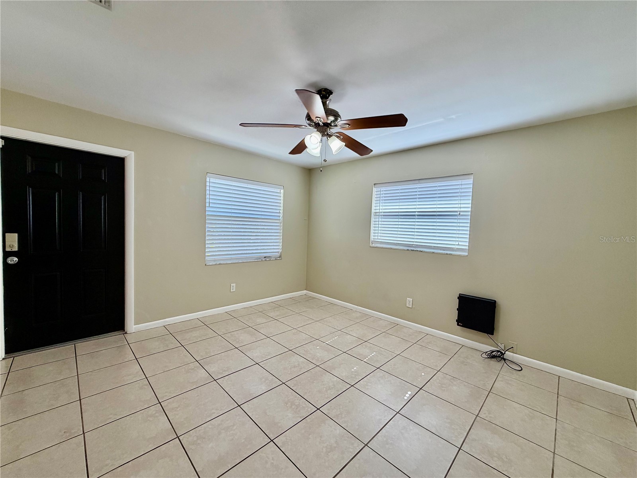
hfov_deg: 102.1
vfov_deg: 85.7
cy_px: 239
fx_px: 258
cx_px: 318
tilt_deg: -3.2
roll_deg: -3.1
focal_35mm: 14
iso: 80
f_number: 2.2
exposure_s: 1/120
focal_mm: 2.22
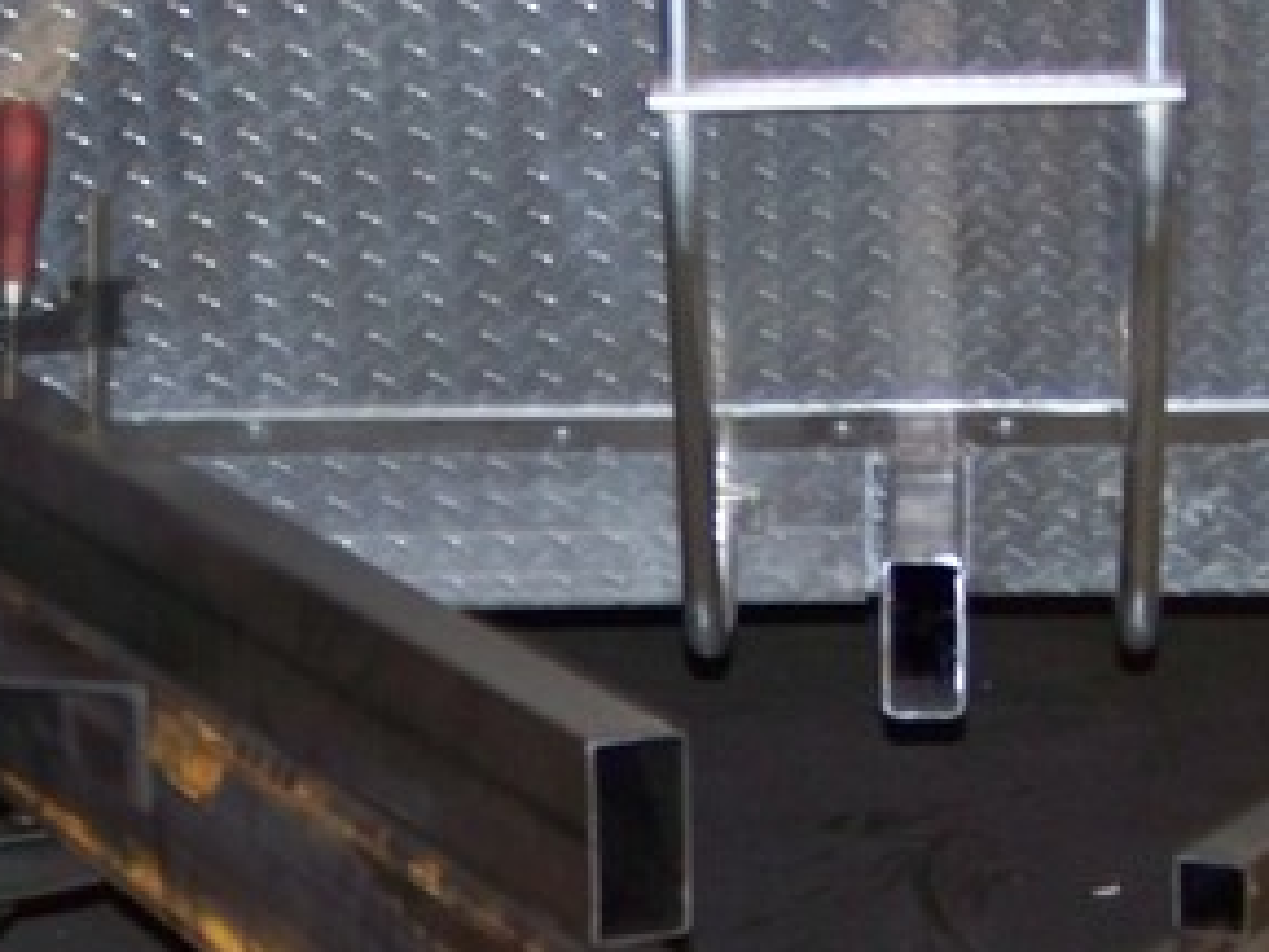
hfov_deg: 10.4
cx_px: 962
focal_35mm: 189
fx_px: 6931
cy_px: 1059
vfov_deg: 7.8
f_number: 3.2
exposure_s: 1/30
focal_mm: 13.2
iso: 200
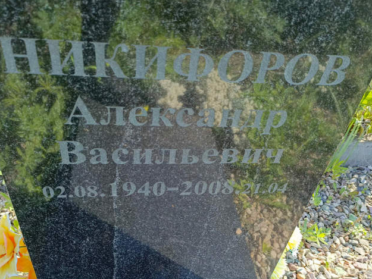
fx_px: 344
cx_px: 187
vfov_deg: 43.9
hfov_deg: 56.8
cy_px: 171
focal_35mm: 32
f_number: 1.69
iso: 112
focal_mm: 4.76
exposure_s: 1/204
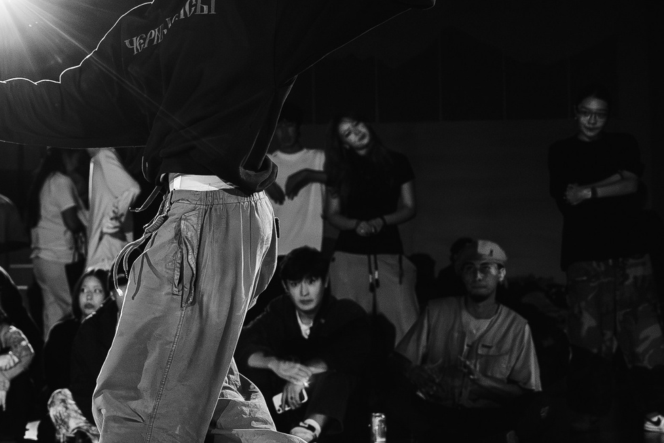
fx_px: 1641
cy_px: 204
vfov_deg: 15.4
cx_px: 149
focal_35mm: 89
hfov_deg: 22.6
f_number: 2.8
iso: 3200
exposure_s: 1/800
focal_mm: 34
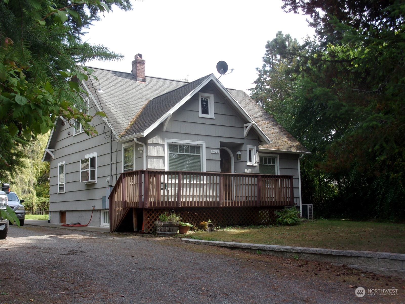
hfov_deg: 43.9
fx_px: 503
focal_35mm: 43
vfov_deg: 33.6
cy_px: 152
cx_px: 202
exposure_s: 1/180
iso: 80
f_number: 4.7
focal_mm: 7.8
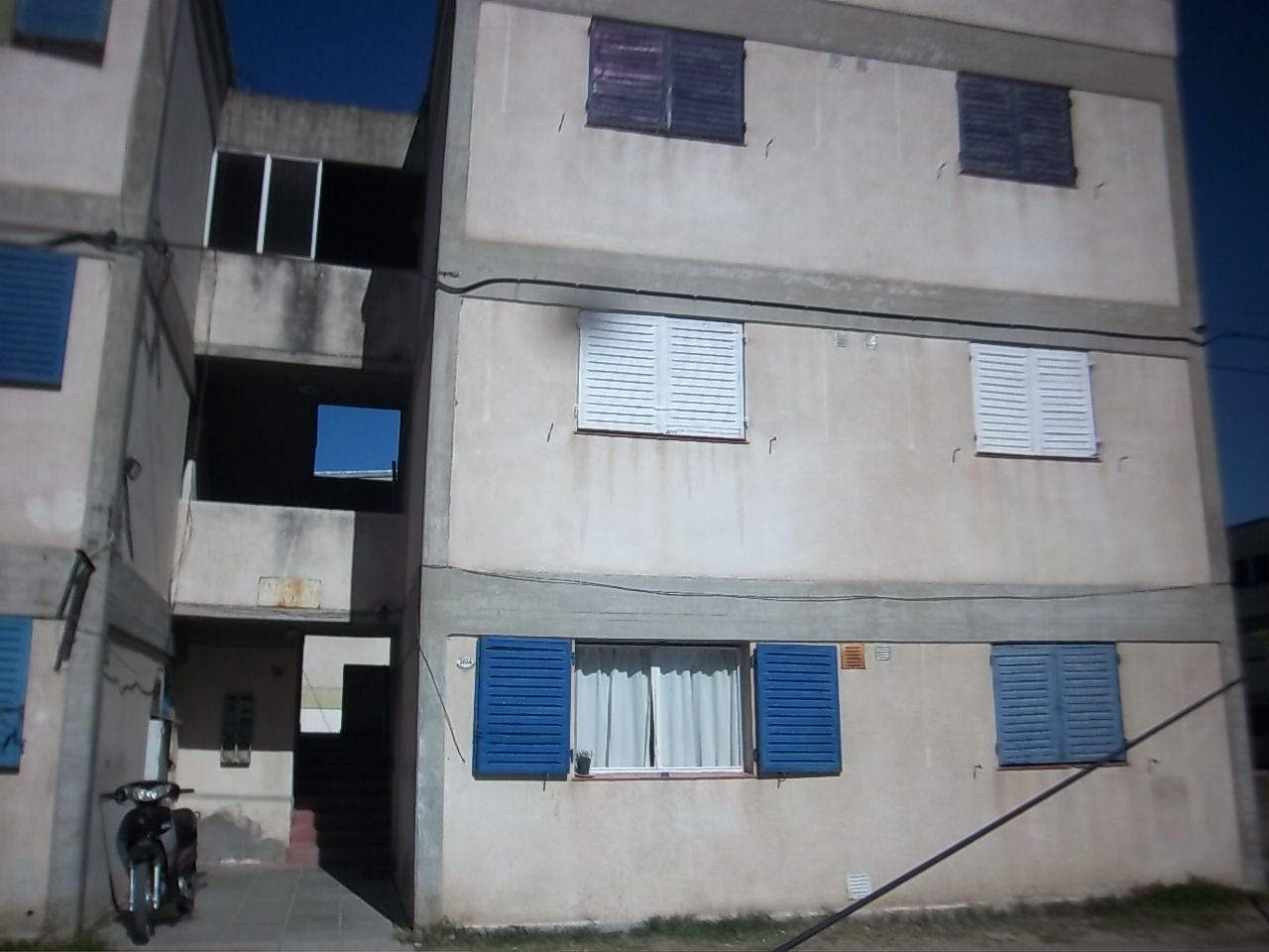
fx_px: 1283
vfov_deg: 40.7
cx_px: 634
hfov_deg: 52.6
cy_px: 476
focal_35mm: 35
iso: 64
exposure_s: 1/500
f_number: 8.6
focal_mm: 6.2
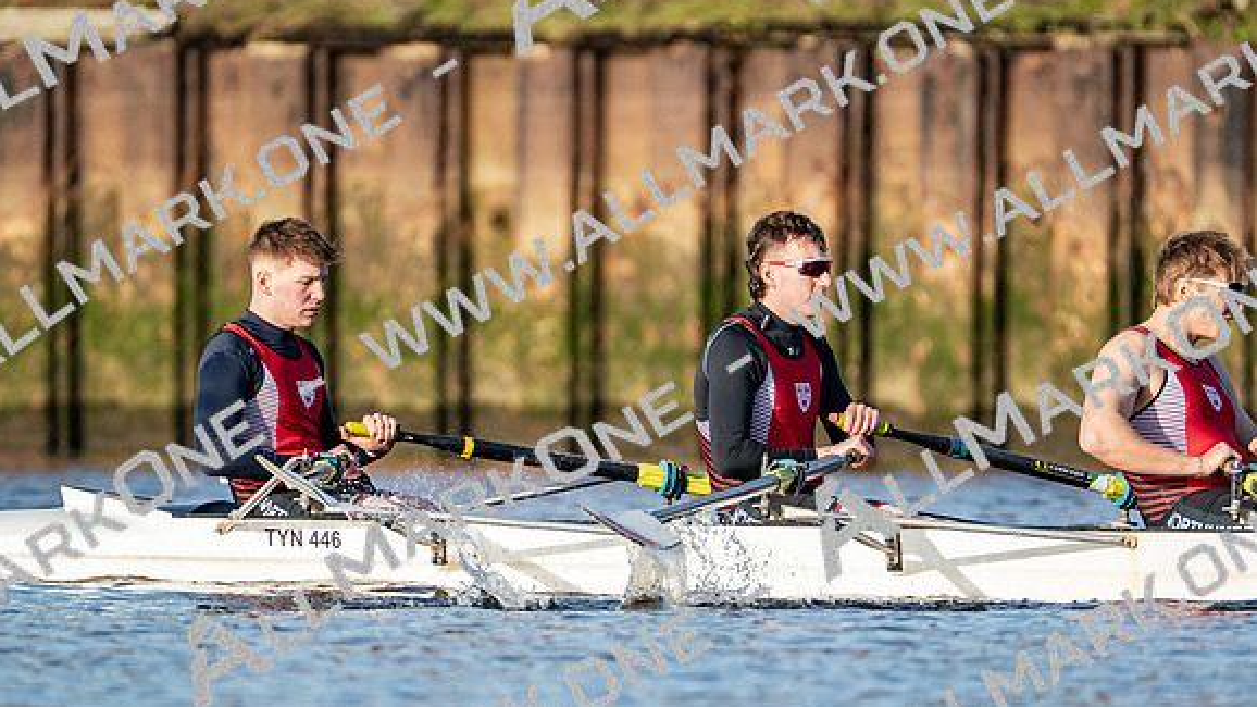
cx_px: 628
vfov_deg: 1.3
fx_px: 31561
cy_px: 375
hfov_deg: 2.3
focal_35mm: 947
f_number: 6.3
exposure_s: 1/2000
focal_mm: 600
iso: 640
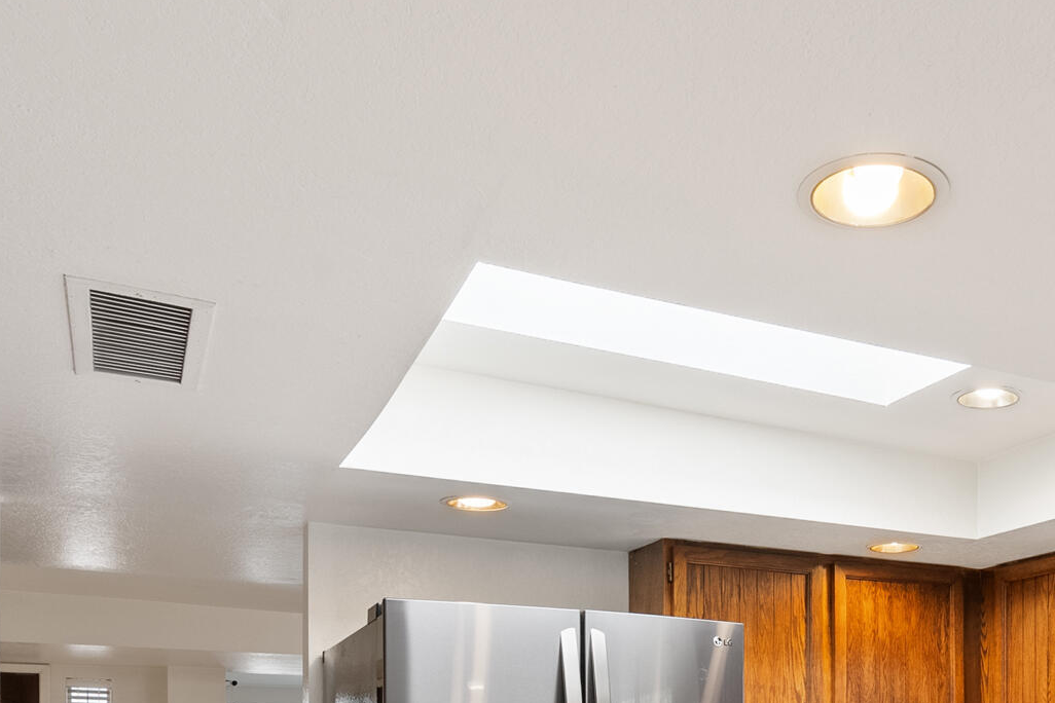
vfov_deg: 31.1
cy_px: 737
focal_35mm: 39
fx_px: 1143
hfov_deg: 47.9
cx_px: 777
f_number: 8
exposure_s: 1/4
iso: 400
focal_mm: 16
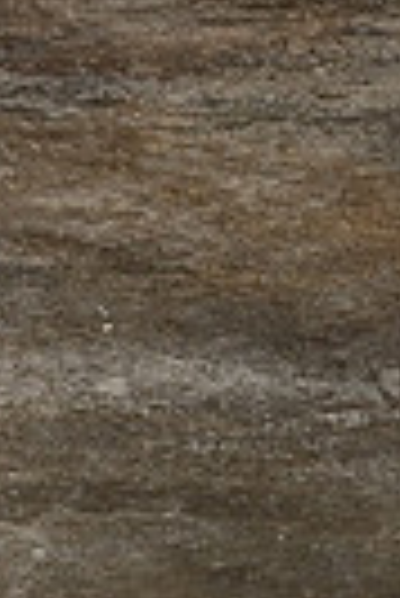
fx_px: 5652
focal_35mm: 340
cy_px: -683
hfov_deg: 4.0
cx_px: -418
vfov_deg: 5.9
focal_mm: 78
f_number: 6.3
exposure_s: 1/160
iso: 1000
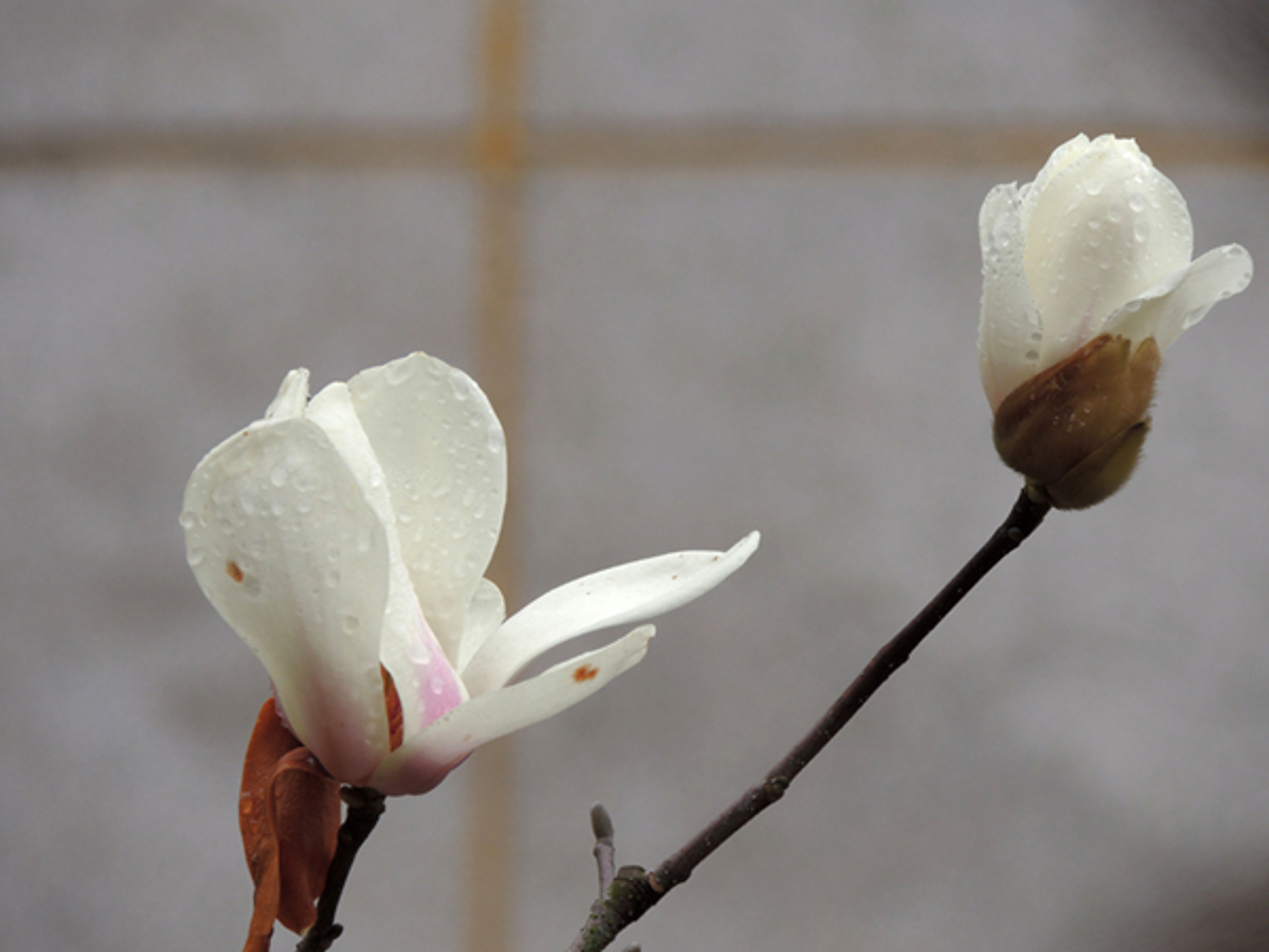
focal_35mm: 470
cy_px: 476
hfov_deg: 4.2
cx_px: 634
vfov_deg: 3.2
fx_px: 17230
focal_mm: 83.8
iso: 100
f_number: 4.9
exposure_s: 1/125
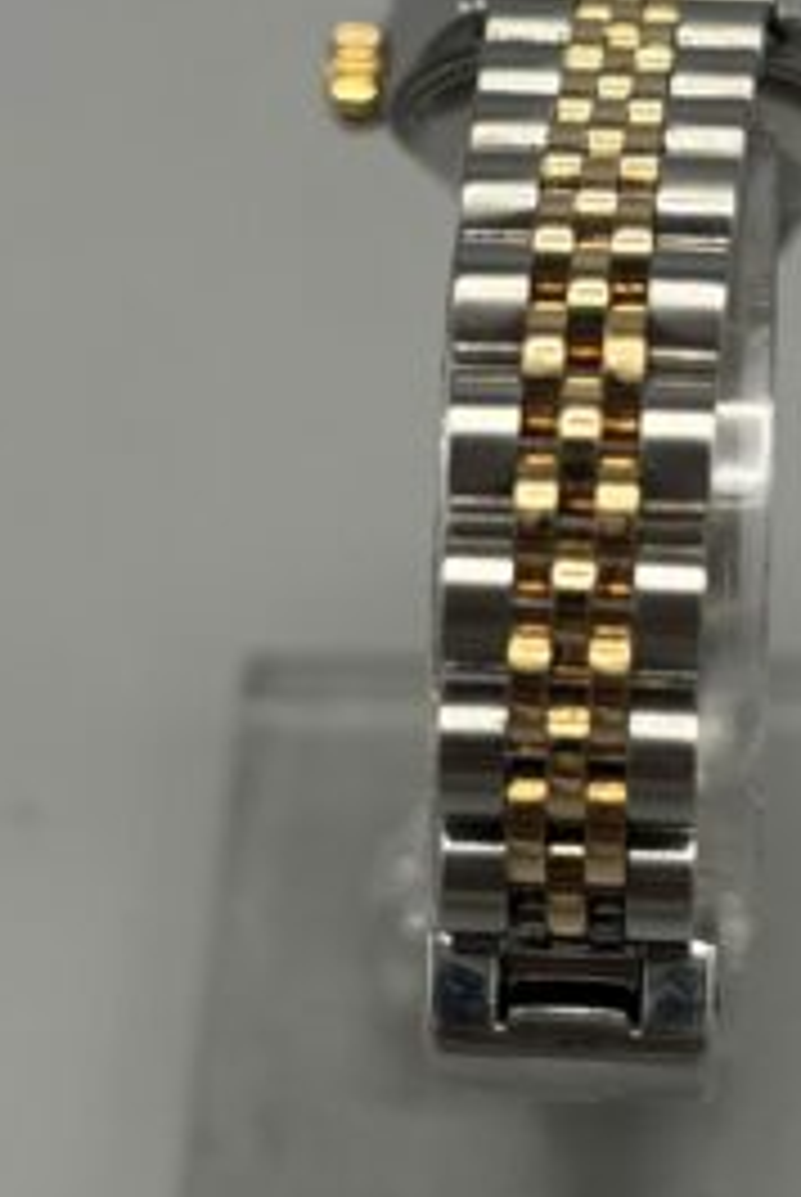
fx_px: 1564
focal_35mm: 47
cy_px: 488
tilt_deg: -45.2
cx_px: 614
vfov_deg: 41.7
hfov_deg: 28.2
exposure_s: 1/107
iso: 125
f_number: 1.6
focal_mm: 5.96
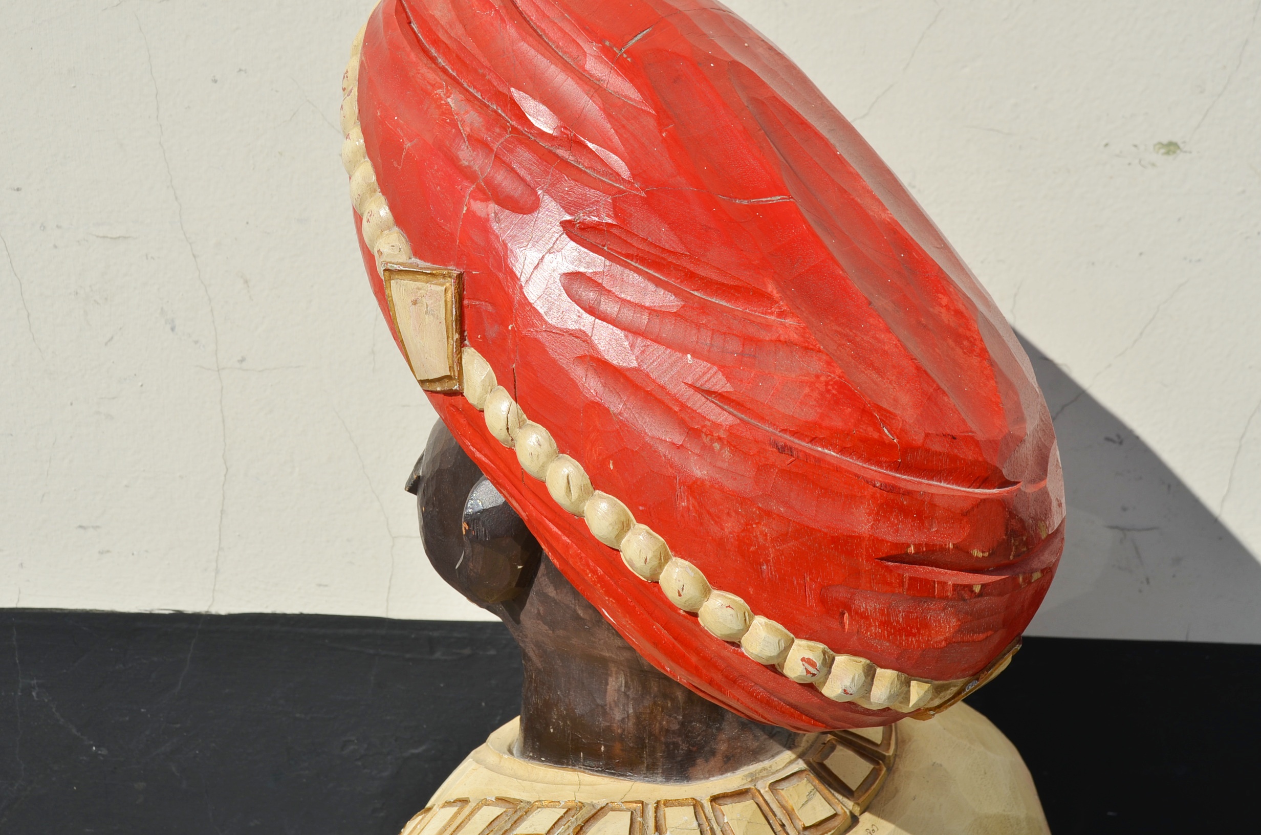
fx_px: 2517
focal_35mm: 72
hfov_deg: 28.1
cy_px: 418
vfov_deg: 18.8
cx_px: 630
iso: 100
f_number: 9
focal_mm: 48
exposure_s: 1/320
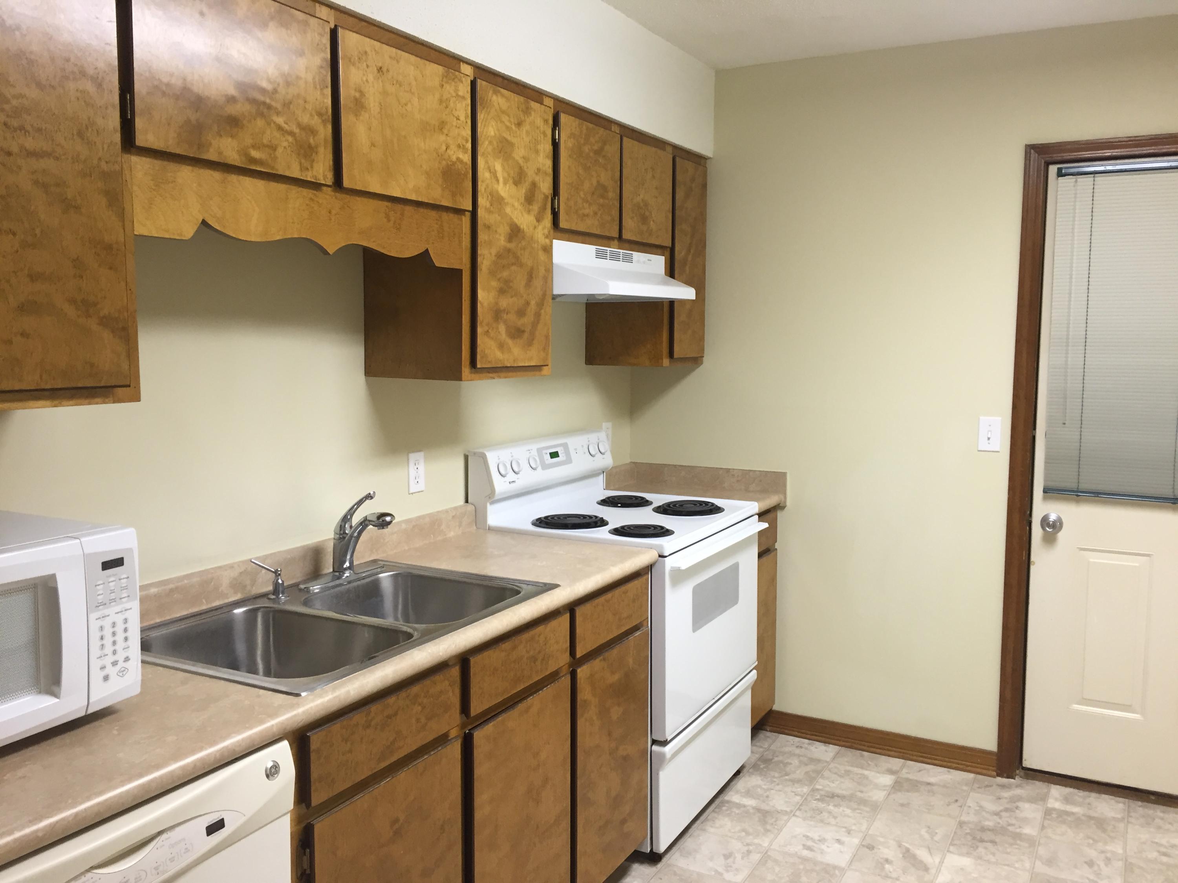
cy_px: 442
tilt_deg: -6.5
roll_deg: -0.8
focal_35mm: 29
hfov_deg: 61.7
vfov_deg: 48.2
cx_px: 589
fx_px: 987
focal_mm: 4.15
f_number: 2.2
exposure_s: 1/30
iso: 100
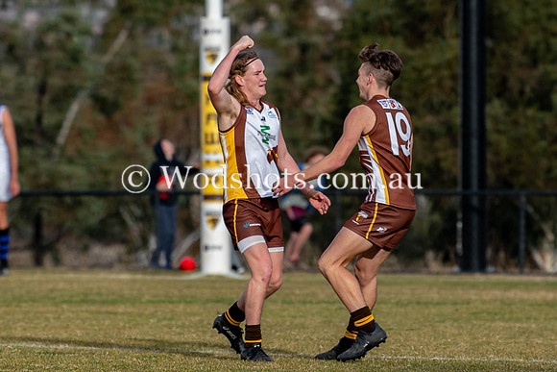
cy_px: 170
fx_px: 9377
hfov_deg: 3.4
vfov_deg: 2.3
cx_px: 278
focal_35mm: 606
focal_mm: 200
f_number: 3.5
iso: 220
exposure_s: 1/1000
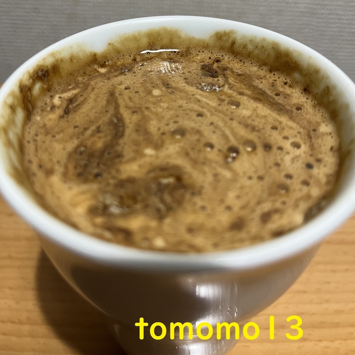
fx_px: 360
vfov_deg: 51.5
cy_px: 118
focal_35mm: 31
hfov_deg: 52.5
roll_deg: -0.7
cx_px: 177
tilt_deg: -40.2
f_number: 1.6
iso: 160
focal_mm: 5.1
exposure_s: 1/50
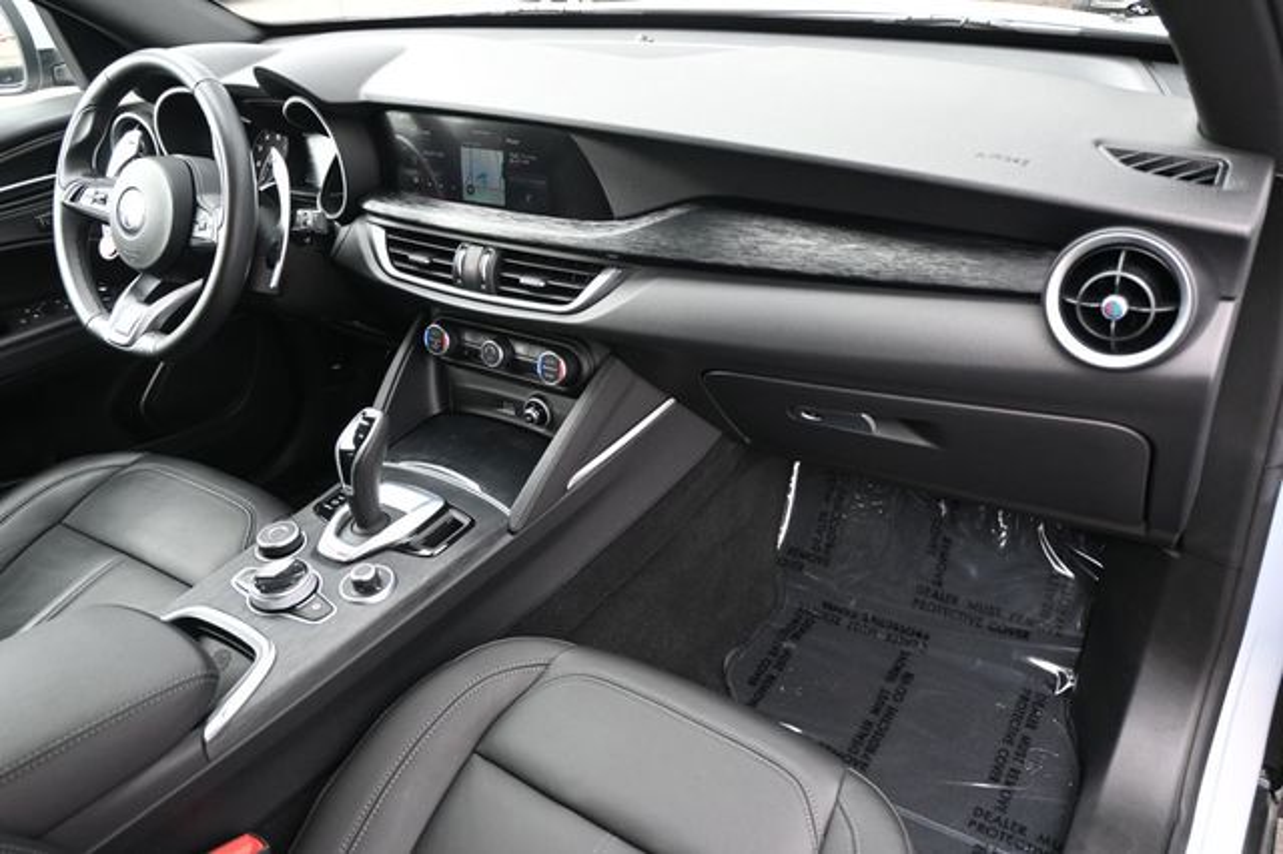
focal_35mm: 28
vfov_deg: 46.7
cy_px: 427
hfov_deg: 66.0
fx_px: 988
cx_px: 642
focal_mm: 18.5
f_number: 3.8
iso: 720
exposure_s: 1/125
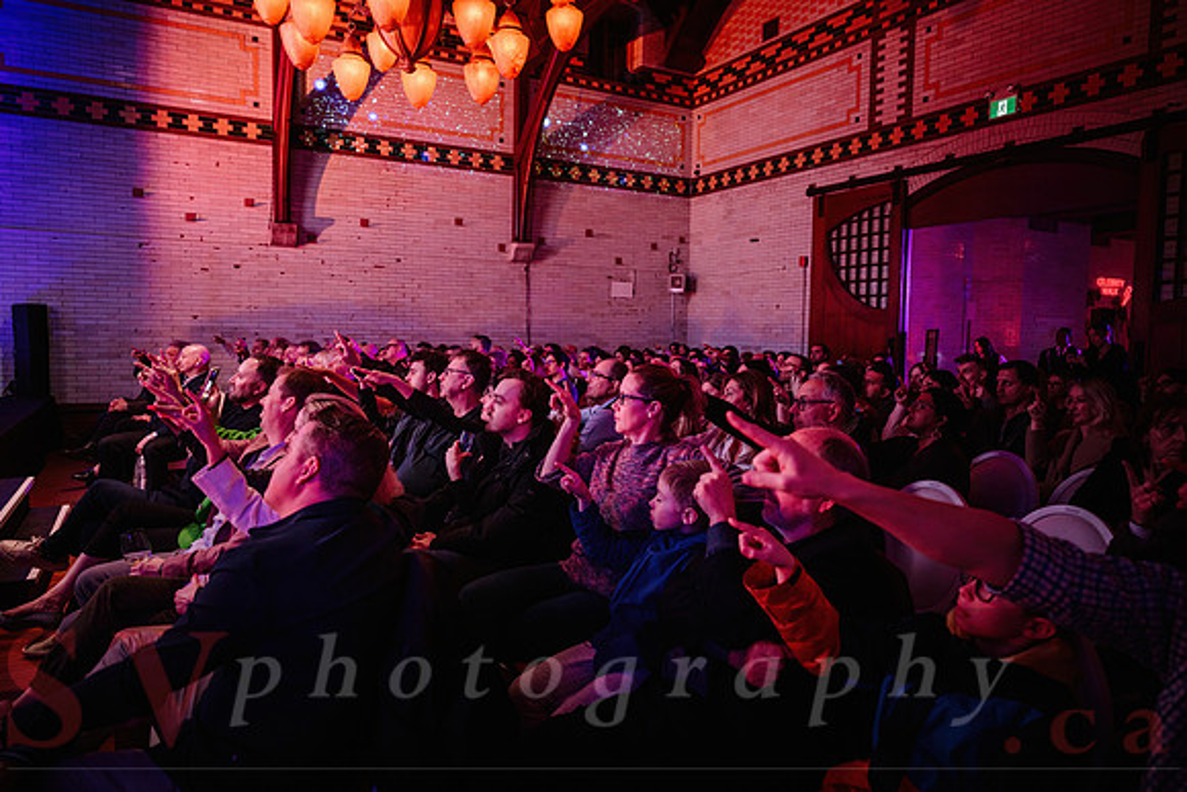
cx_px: 594
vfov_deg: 53.2
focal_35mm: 24
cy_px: 396
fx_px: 791
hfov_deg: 73.7
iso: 1600
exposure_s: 1/60
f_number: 2.8
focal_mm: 24
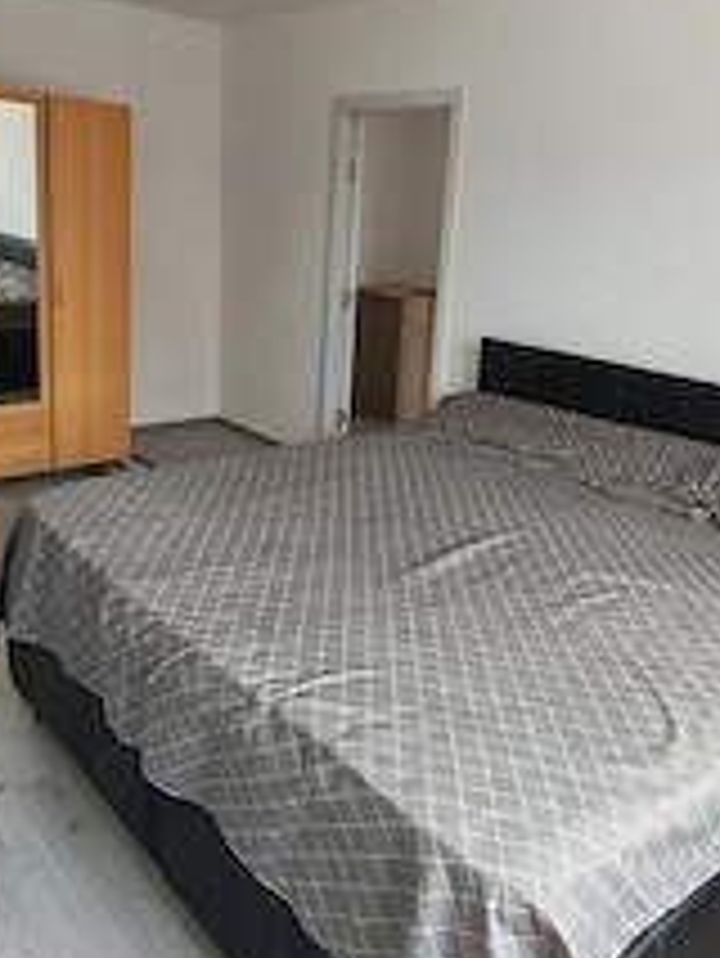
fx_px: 831
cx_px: 392
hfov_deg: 46.8
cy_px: 409
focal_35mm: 30
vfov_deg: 59.7
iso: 100
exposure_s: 1/100
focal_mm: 1.96
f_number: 2.2
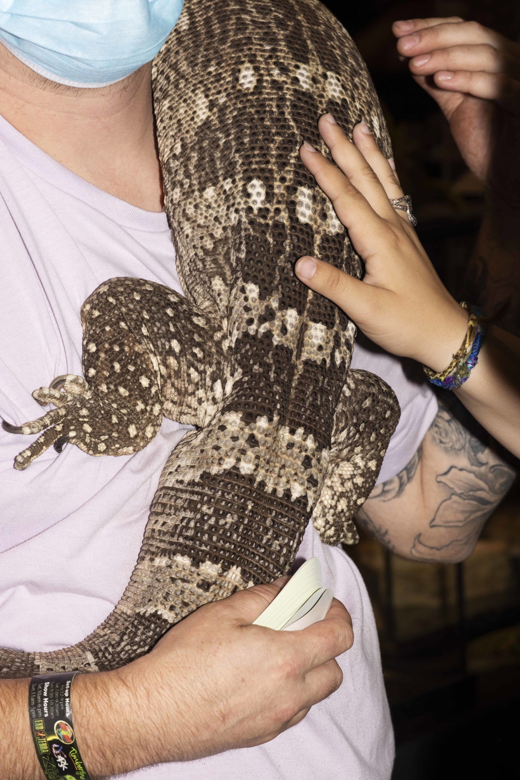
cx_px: 260
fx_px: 2922
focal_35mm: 135
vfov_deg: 15.2
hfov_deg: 10.2
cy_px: 390
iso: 500
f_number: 13
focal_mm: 135
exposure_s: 1/125
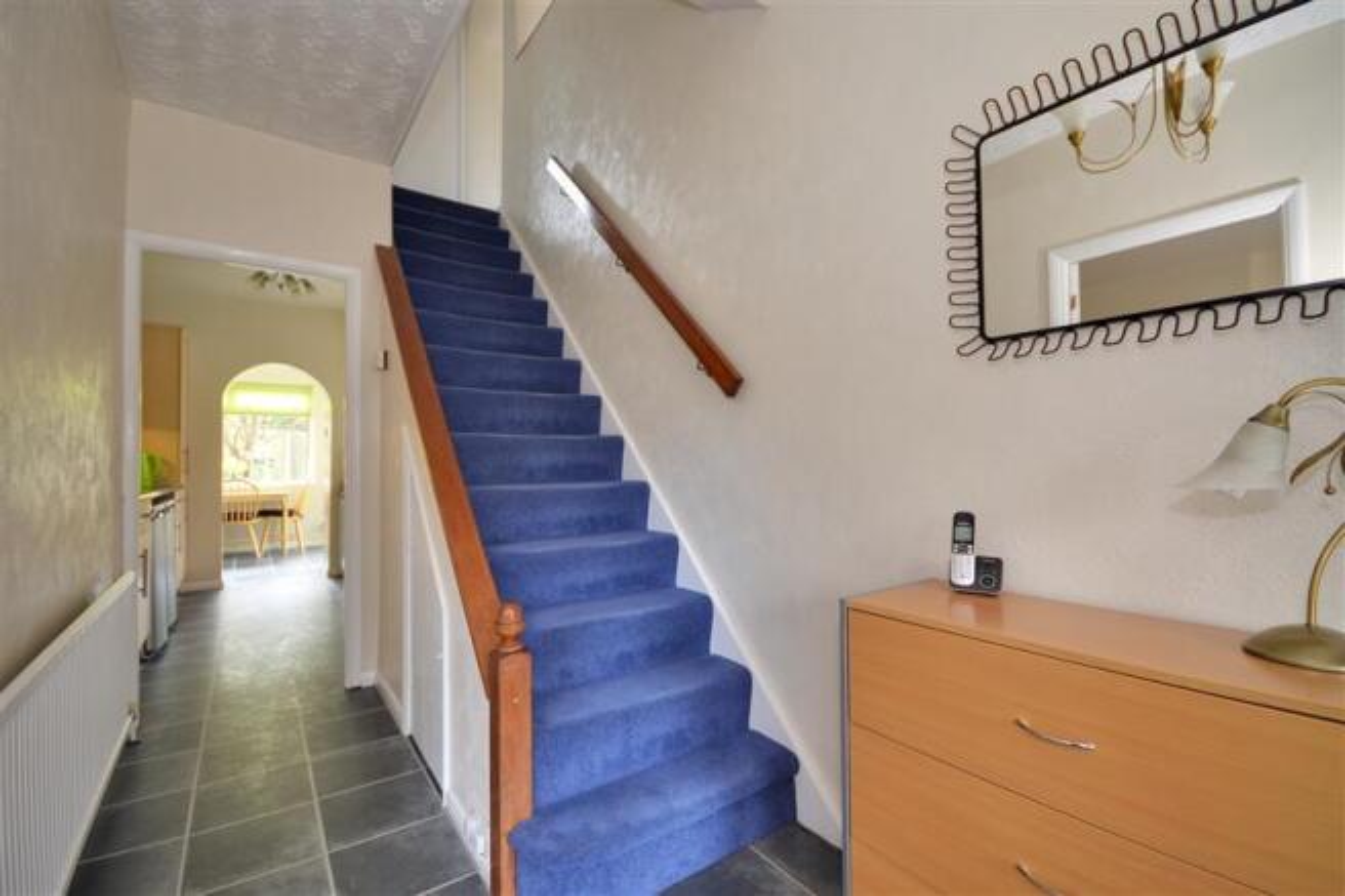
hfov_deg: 100.4
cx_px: 672
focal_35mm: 15
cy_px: 448
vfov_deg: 77.3
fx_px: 560
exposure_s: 1/60
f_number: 6.3
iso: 400
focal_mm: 10
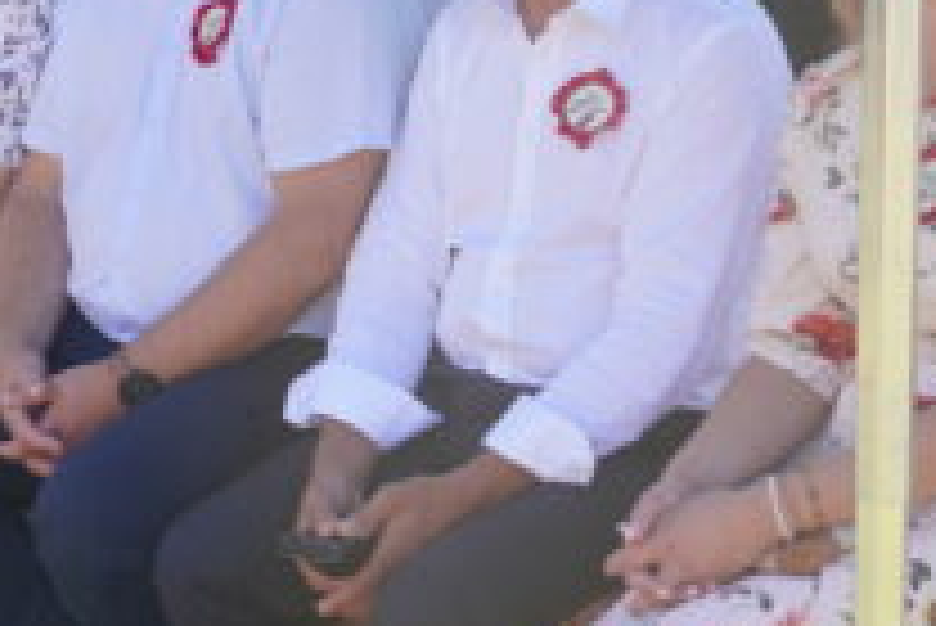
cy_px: 77
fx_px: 2661
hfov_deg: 19.6
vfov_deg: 13.3
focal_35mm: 102
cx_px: 97
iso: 100
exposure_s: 1/160
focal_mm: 27
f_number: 4.5
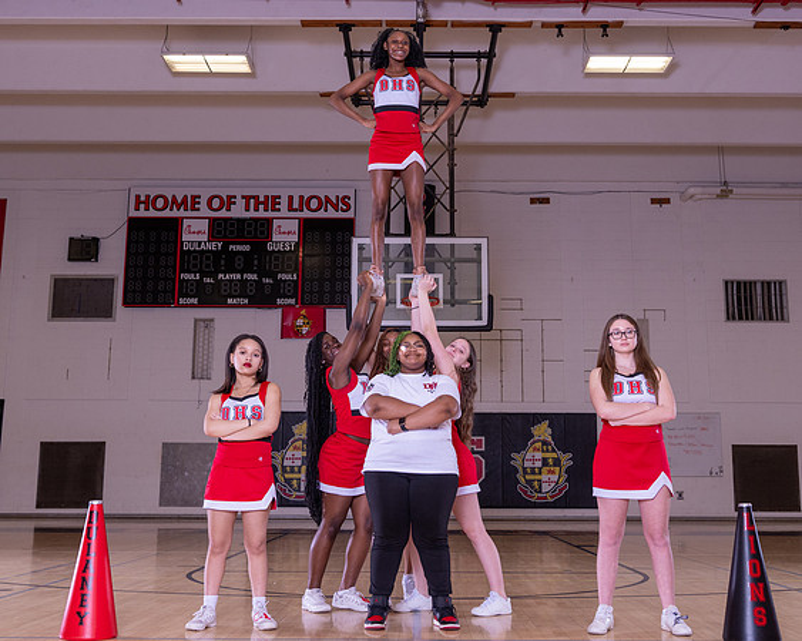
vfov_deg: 34.7
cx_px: 428
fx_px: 1025
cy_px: 284
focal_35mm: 43
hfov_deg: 42.7
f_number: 6.3
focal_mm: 34
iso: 640
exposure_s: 1/160
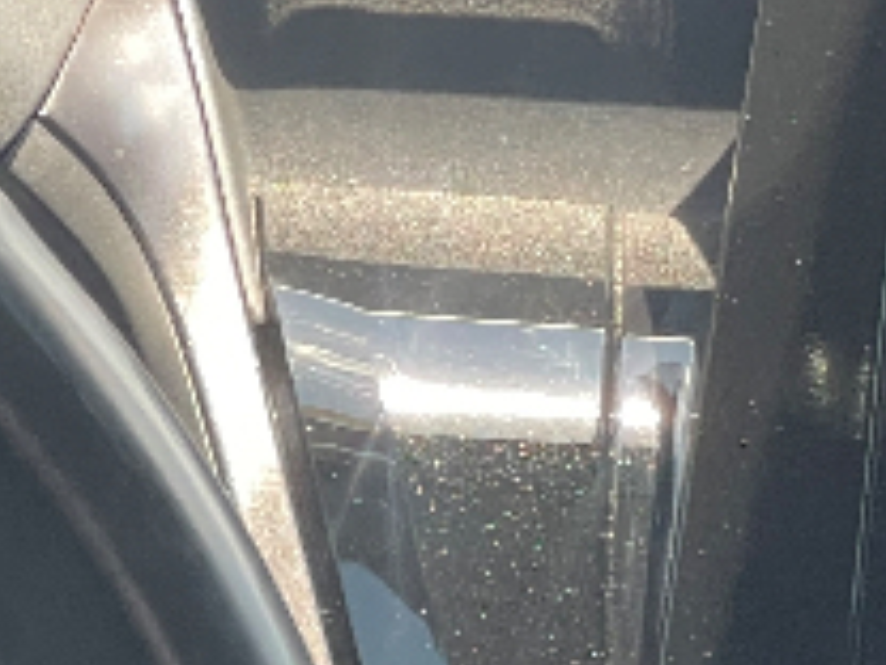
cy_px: 1181
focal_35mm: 256
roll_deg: -1.3
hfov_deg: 7.3
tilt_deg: -30.3
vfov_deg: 5.7
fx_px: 6552
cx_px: -1142
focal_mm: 6
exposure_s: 1/122
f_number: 2
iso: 100
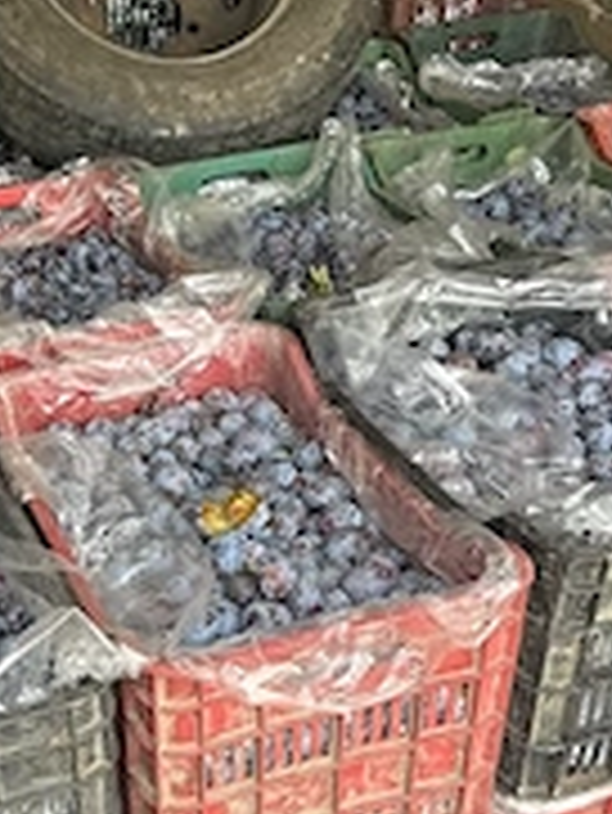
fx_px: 1248
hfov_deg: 26.9
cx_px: 104
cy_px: 531
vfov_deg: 35.8
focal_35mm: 53
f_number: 1.78
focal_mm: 6.86
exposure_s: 1/144
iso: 64
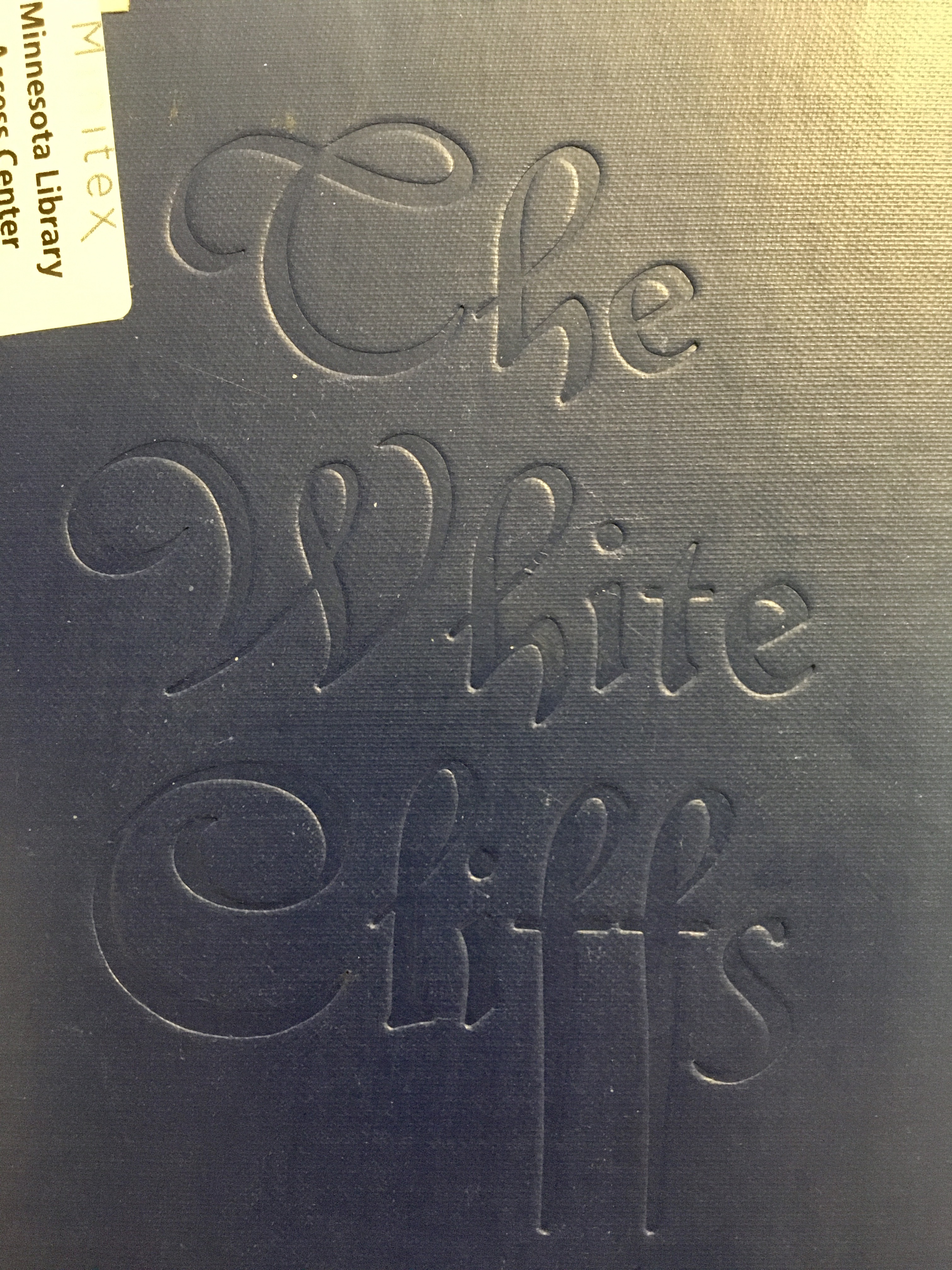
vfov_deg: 61.7
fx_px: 1063
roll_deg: +0.0
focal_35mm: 29
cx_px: 476
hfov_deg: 48.2
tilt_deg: -23.8
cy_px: 635
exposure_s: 1/15
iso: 250
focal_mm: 4.15
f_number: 2.2
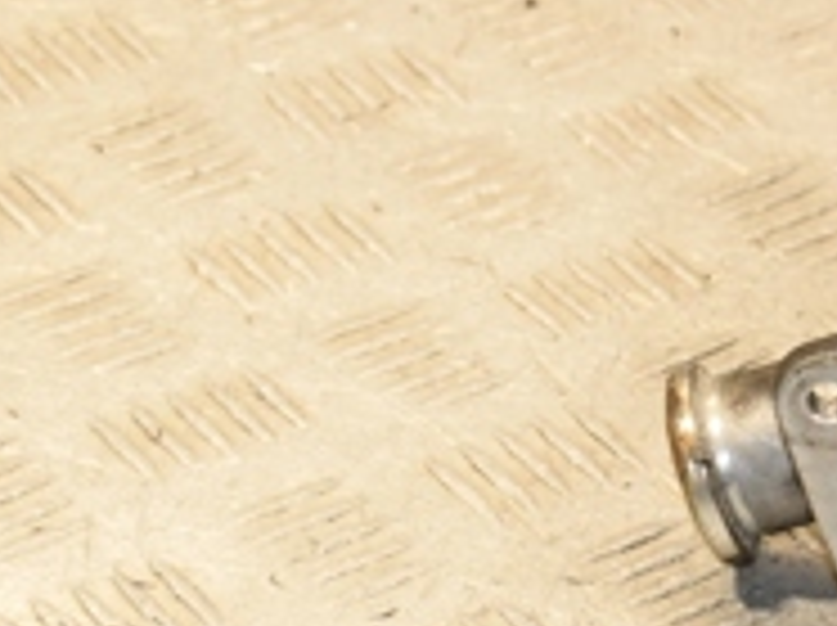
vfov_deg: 6.6
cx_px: 909
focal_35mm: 224
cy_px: 477
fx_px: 5401
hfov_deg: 8.8
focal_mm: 45
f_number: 5.6
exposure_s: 1/200
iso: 800
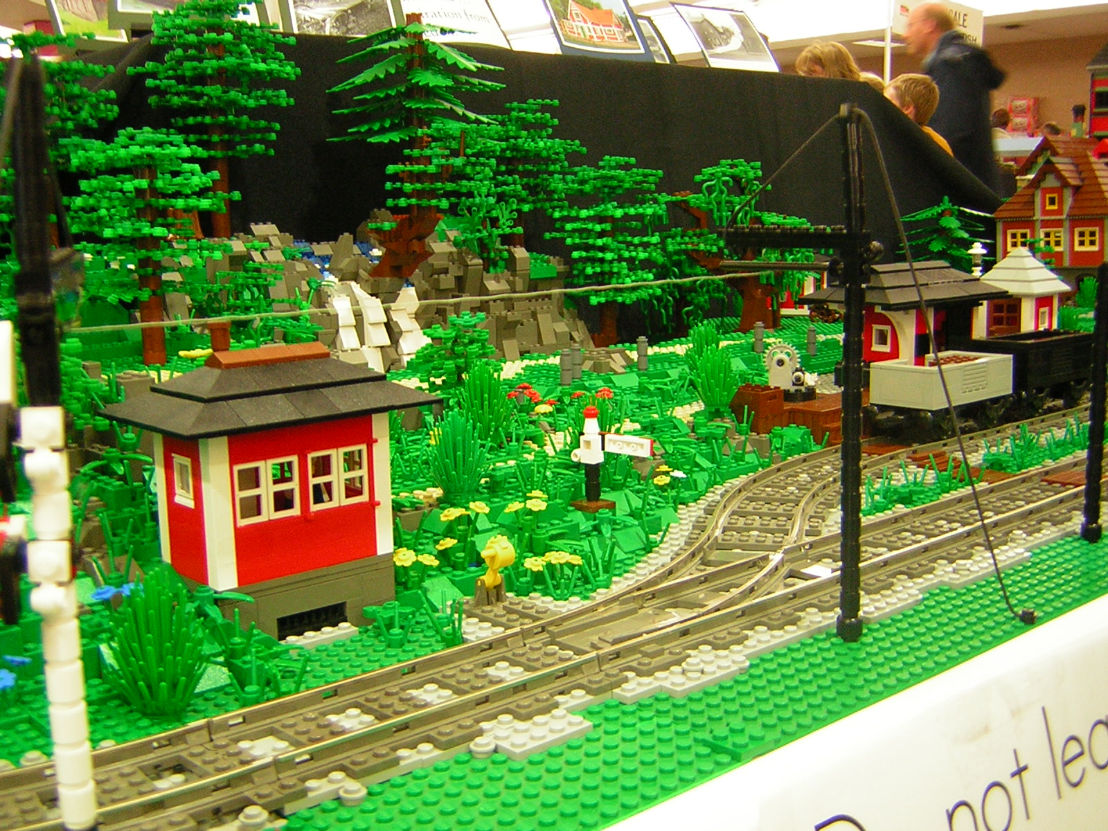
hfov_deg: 46.8
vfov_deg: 36.0
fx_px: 1280
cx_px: 554
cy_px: 416
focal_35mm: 40
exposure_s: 1/5.7
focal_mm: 5.2
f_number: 2.7
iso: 92
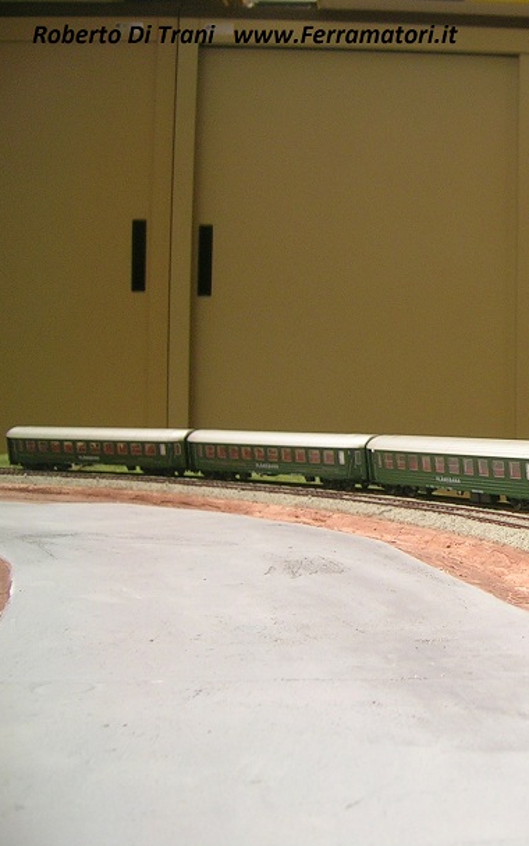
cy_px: 425
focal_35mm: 50
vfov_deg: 40.3
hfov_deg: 24.3
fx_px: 1153
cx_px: 567
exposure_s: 1/3.8
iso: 78
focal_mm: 5.4
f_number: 2.8
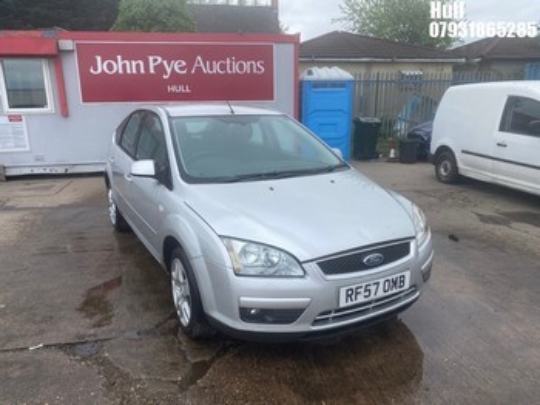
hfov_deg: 67.3
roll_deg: +1.4
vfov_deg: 53.0
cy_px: 202
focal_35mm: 26
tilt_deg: -13.8
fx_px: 405
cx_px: 270
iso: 32
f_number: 1.8
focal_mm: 4.25
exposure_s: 1/934
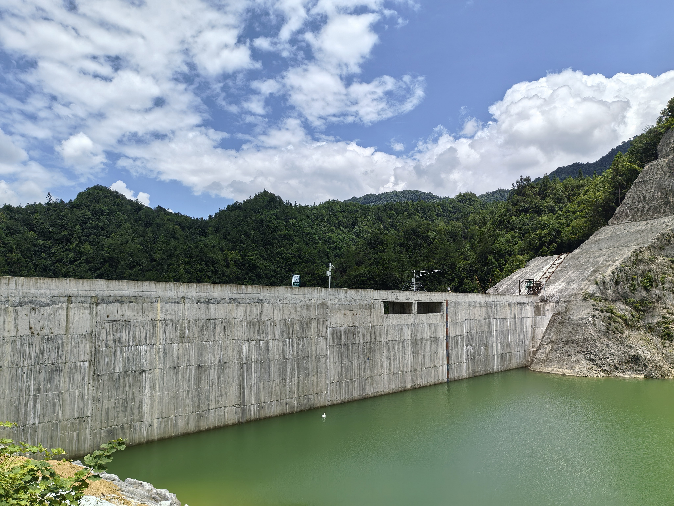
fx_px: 526
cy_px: 253
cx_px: 337
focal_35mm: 27
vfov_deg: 51.4
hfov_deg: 65.3
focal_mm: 5.52
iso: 50
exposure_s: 1/4049
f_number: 1.9
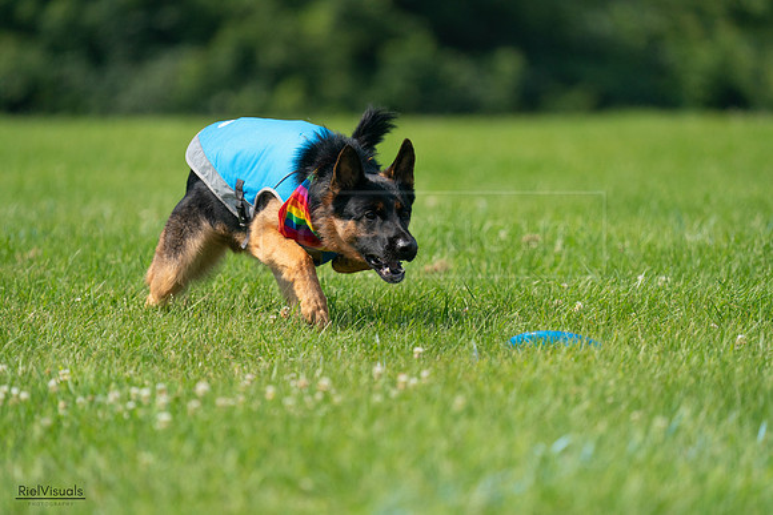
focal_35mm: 481
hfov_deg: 4.3
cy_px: 258
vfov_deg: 2.9
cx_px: 386
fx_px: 10330
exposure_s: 1/4000
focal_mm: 481
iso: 1250
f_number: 6.3
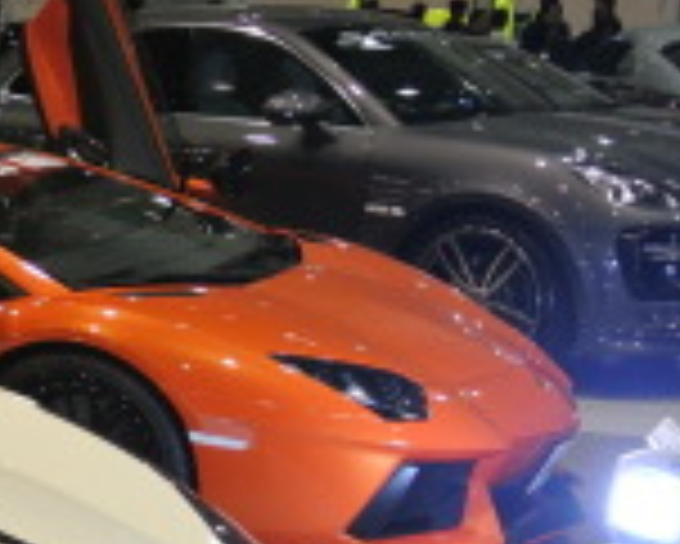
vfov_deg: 17.0
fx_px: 1792
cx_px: -113
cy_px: 499
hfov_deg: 20.3
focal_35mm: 89
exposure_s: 1/80
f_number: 3.5
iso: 400
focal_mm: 10
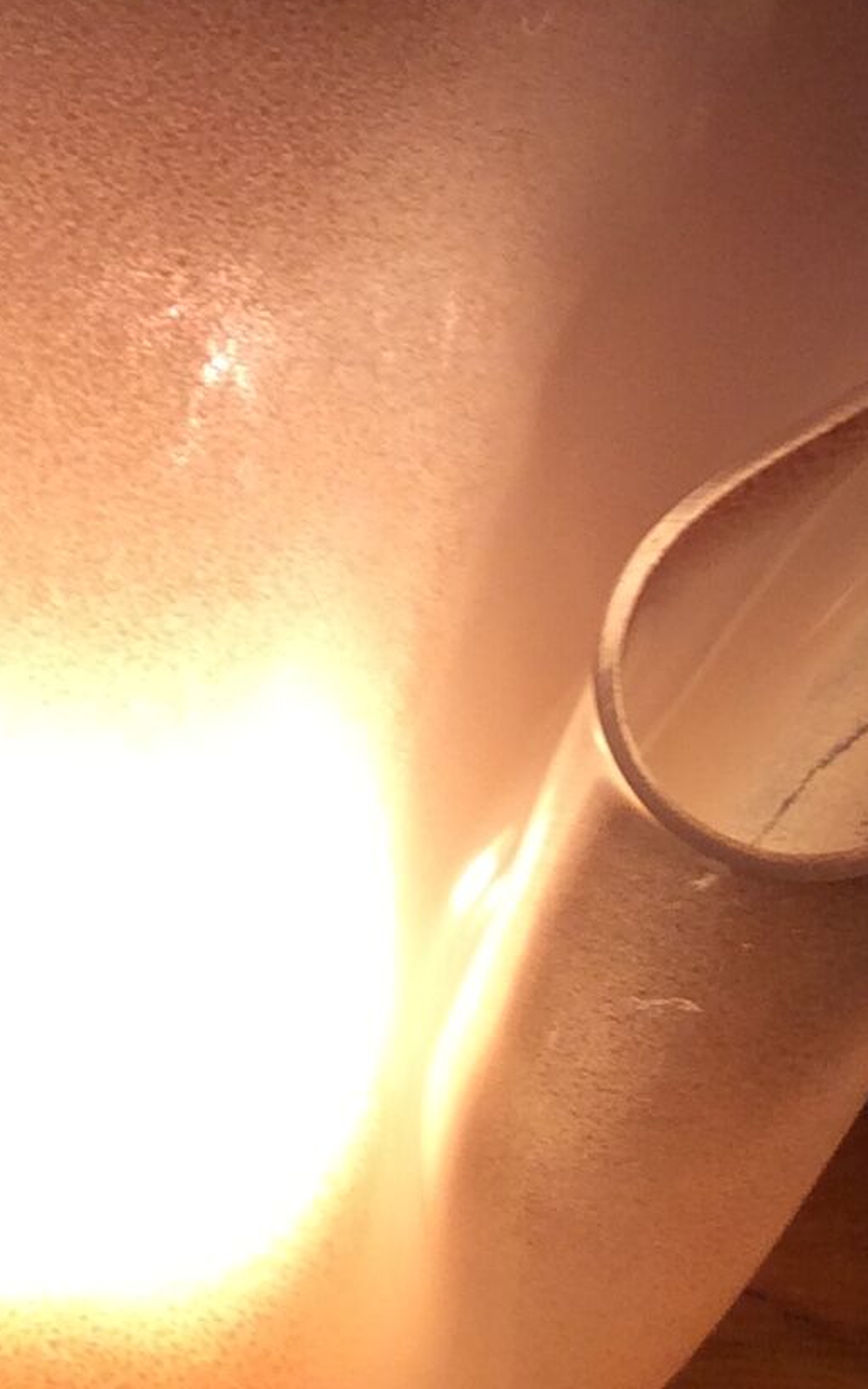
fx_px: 4047
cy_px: 115
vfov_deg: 19.1
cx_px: 137
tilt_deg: -30.0
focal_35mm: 107
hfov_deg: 12.2
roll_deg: +3.1
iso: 40
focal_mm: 3.3
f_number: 2.4
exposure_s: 1/25
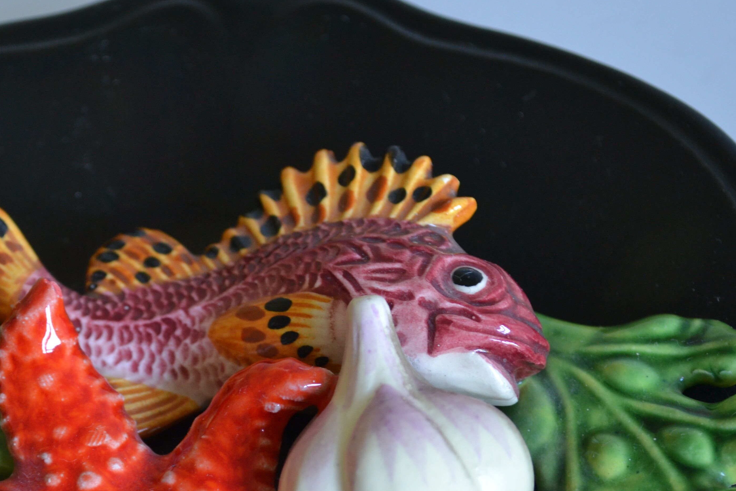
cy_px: 350
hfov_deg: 18.2
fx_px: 2286
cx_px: 215
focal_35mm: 112
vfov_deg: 12.2
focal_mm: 45
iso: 560
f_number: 5.3
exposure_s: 1/15
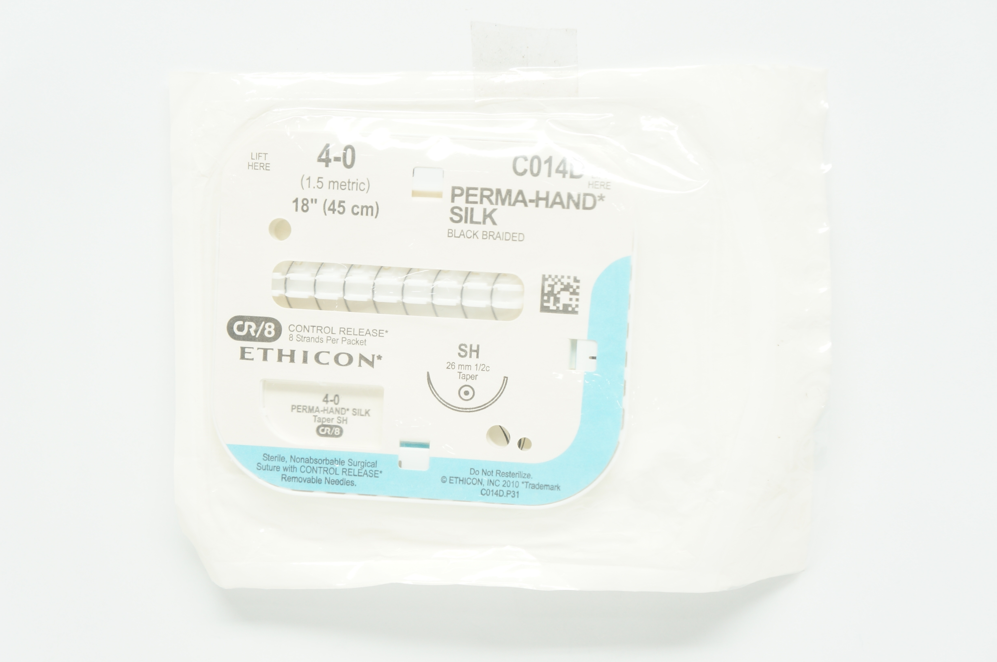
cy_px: 331
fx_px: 1701
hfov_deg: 32.7
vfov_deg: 22.0
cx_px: 498
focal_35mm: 62
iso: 400
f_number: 5.6
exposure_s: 1/60
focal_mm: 41
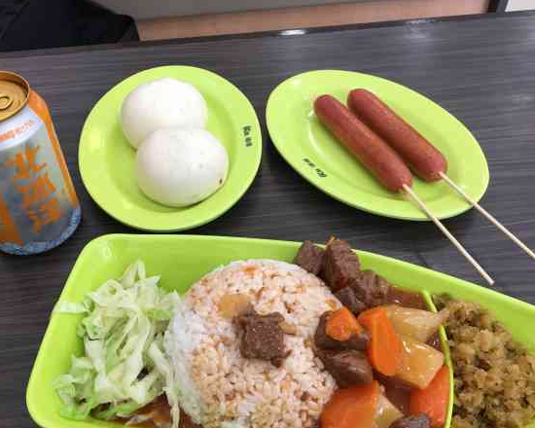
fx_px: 570
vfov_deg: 41.0
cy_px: 247
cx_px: 261
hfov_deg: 50.3
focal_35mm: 36
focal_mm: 4.15
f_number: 2.2
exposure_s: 1/33
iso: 40
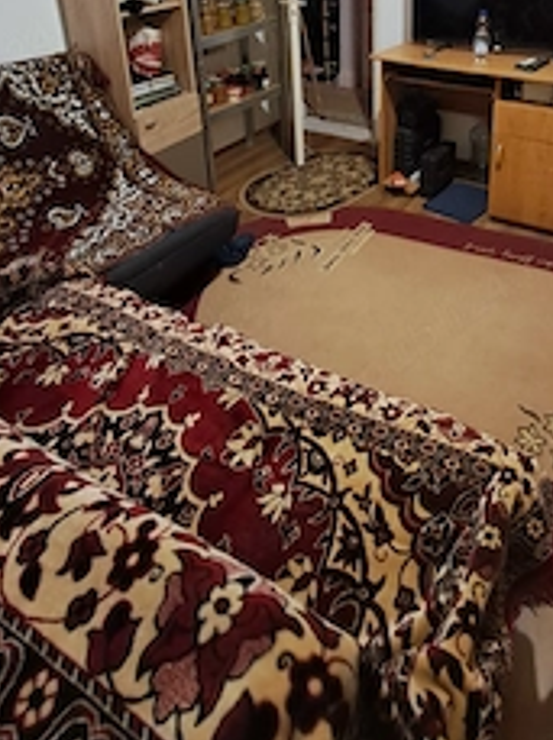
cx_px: 346
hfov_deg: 49.1
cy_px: 120
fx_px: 598
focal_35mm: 28
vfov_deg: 57.4
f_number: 2.2
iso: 250
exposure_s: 1/25
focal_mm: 1.64
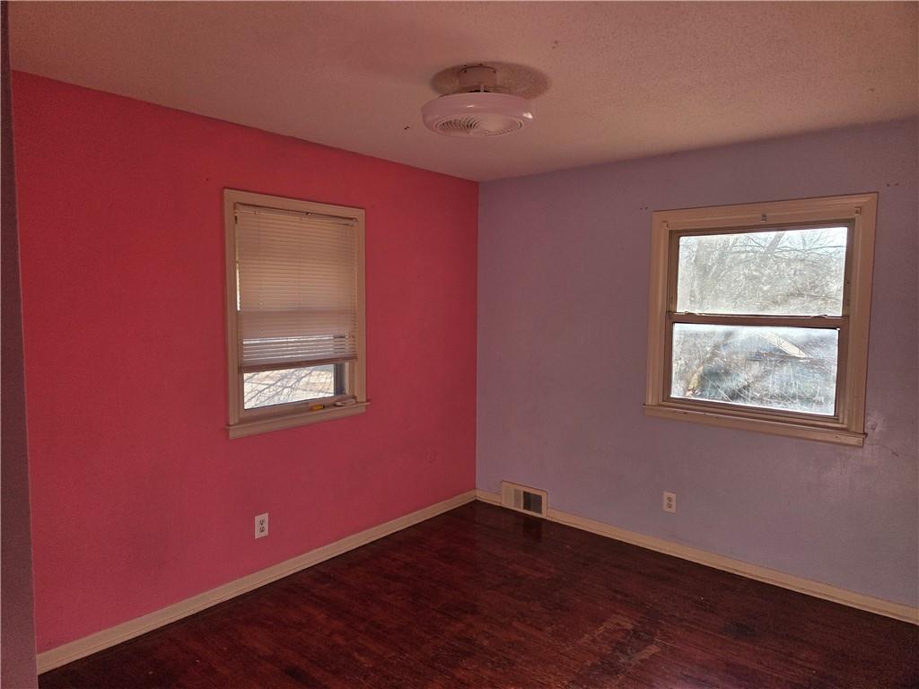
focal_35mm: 23
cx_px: 460
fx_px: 611
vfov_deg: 58.9
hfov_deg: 73.9
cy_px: 344
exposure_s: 1/359
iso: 50
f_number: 1.8
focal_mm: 5.4
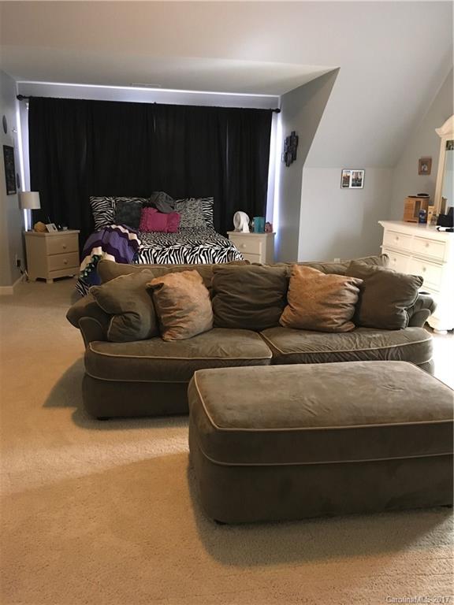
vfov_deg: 61.7
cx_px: 227
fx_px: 507
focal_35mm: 29
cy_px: 302
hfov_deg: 48.2
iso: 400
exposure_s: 1/15
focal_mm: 4.15
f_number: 2.2
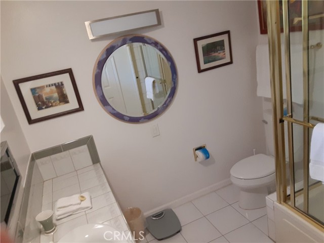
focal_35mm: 27
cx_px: 162
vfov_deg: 51.4
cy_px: 122
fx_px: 253
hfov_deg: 65.3
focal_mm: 2.91
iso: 200
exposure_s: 1/60
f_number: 1.9
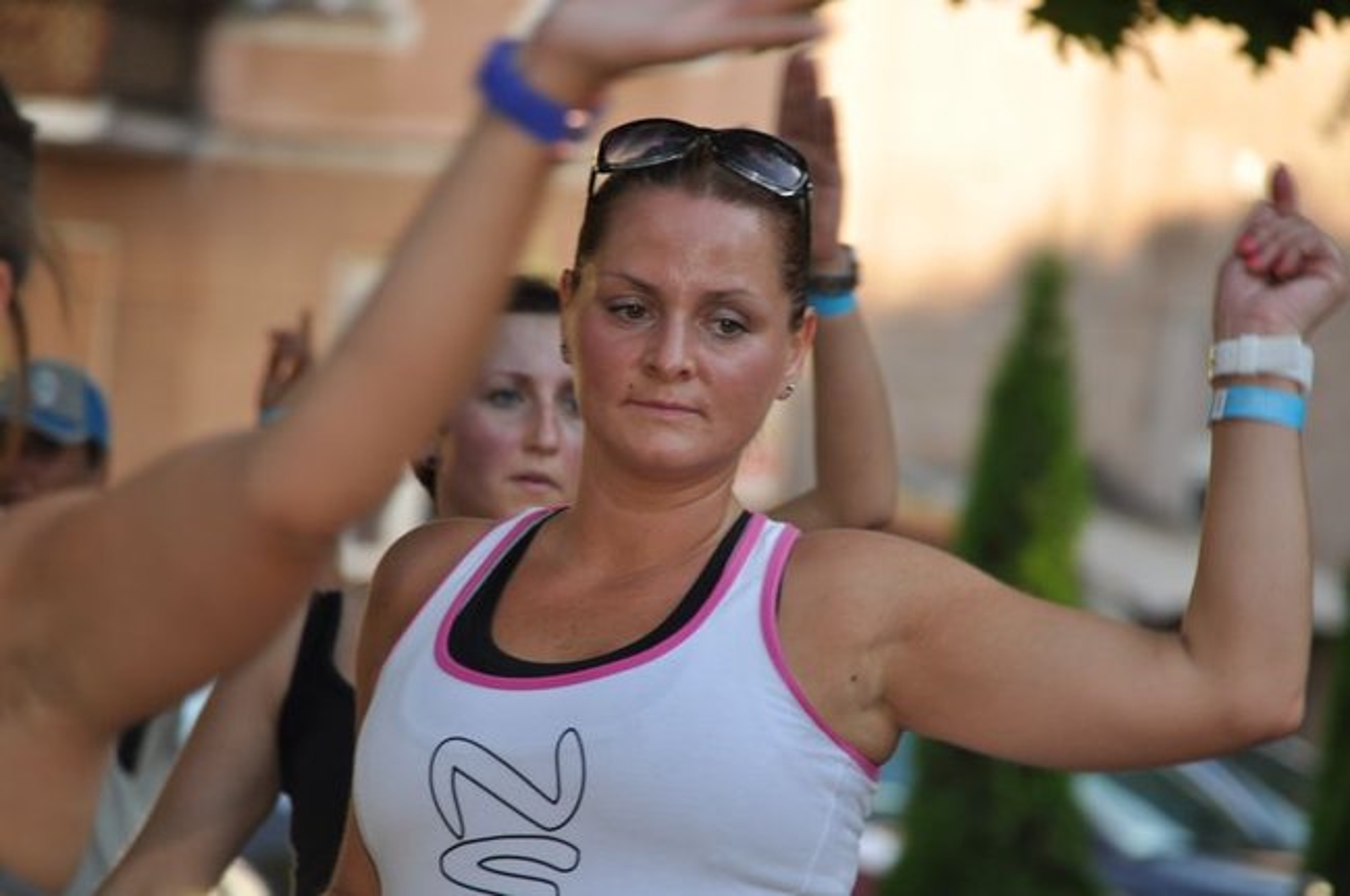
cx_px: 675
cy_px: 448
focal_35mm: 300
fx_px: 11236
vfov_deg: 4.6
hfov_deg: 6.9
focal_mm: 200
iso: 200
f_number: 6.3
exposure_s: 1/125
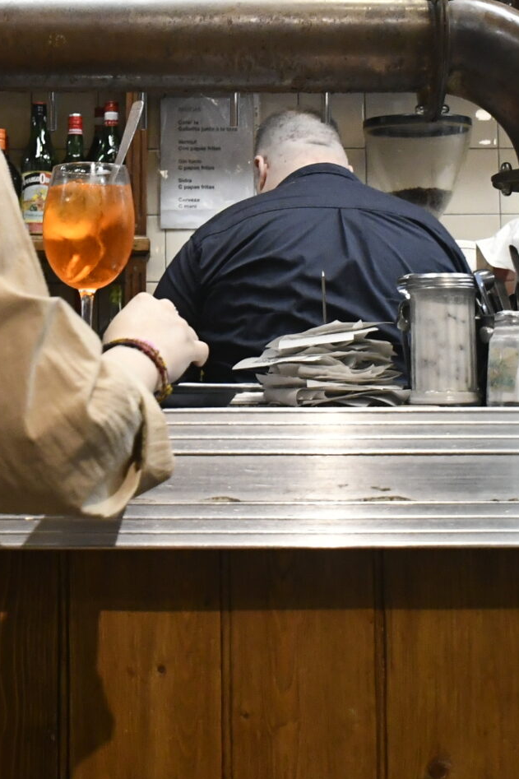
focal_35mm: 73
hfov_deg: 18.6
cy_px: 168
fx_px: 1579
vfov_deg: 27.2
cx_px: 174
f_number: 3.5
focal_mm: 18
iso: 2800
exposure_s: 1/125
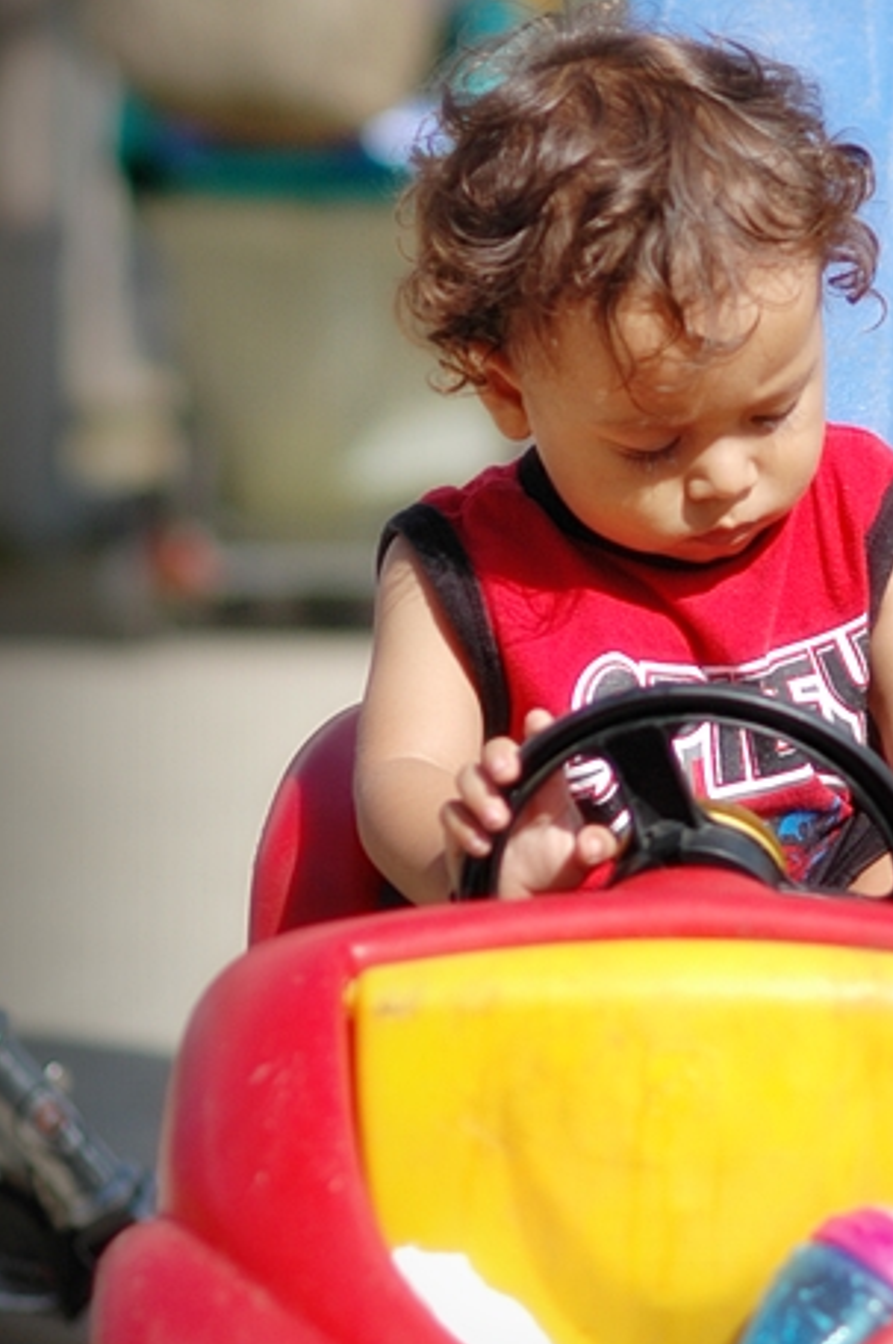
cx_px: 769
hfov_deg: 6.1
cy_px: 545
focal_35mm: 224
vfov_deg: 9.2
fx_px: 8349
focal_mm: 85
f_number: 2.2
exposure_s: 1/6400
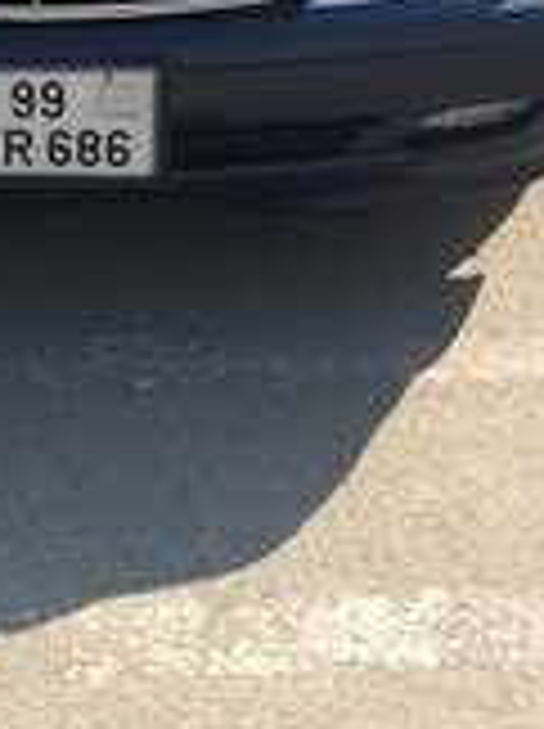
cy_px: -158
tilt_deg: -15.8
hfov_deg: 16.2
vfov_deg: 20.5
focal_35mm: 89
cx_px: -18
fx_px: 1870
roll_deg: +2.9
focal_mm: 4.15
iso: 32
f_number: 2.2
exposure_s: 1/1368
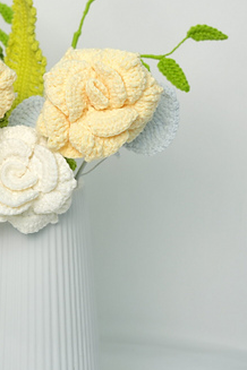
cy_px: 49
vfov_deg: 20.5
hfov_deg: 13.9
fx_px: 1009
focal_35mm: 98
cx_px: 46
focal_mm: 50
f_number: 4.5
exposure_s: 1/320
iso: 500
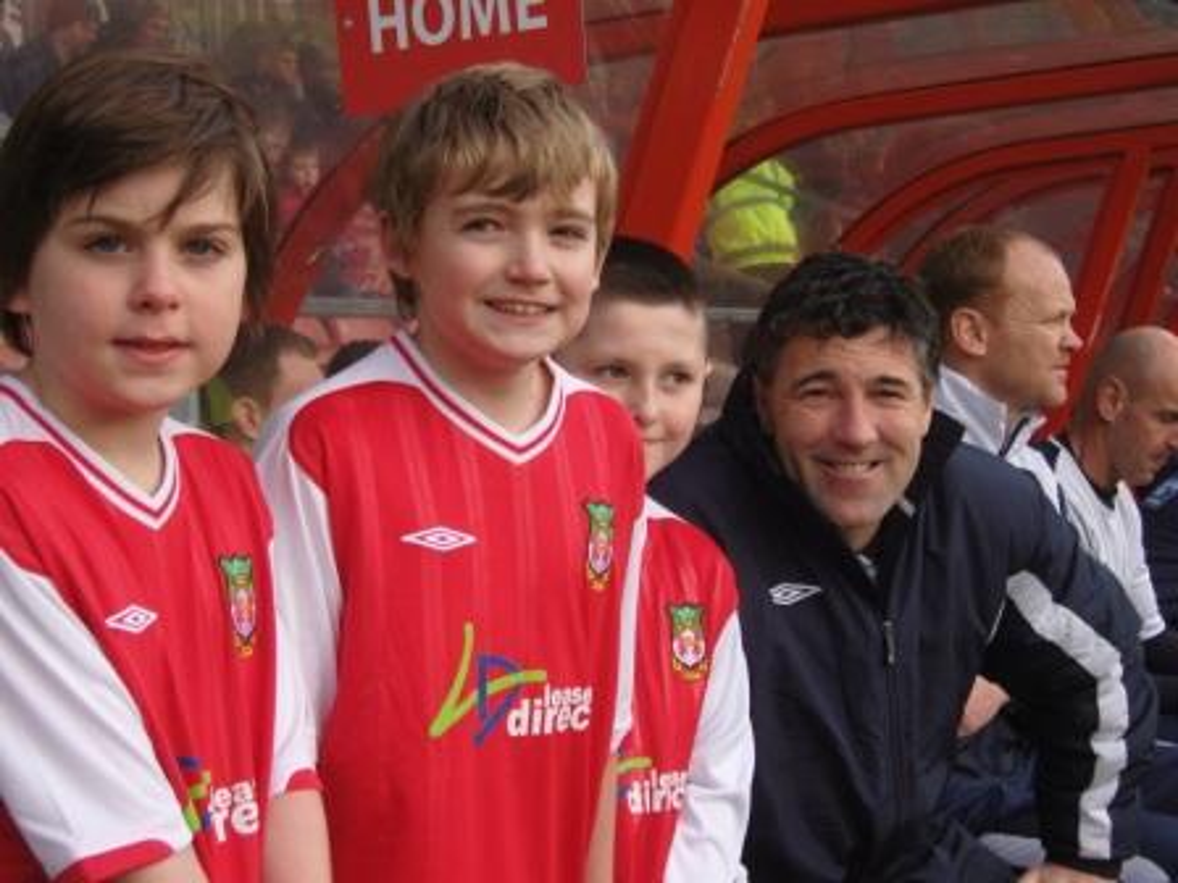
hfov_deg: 26.7
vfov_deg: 20.2
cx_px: 589
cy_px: 442
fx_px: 2484
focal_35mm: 73
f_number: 4.2
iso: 100
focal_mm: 15.6
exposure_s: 1/160
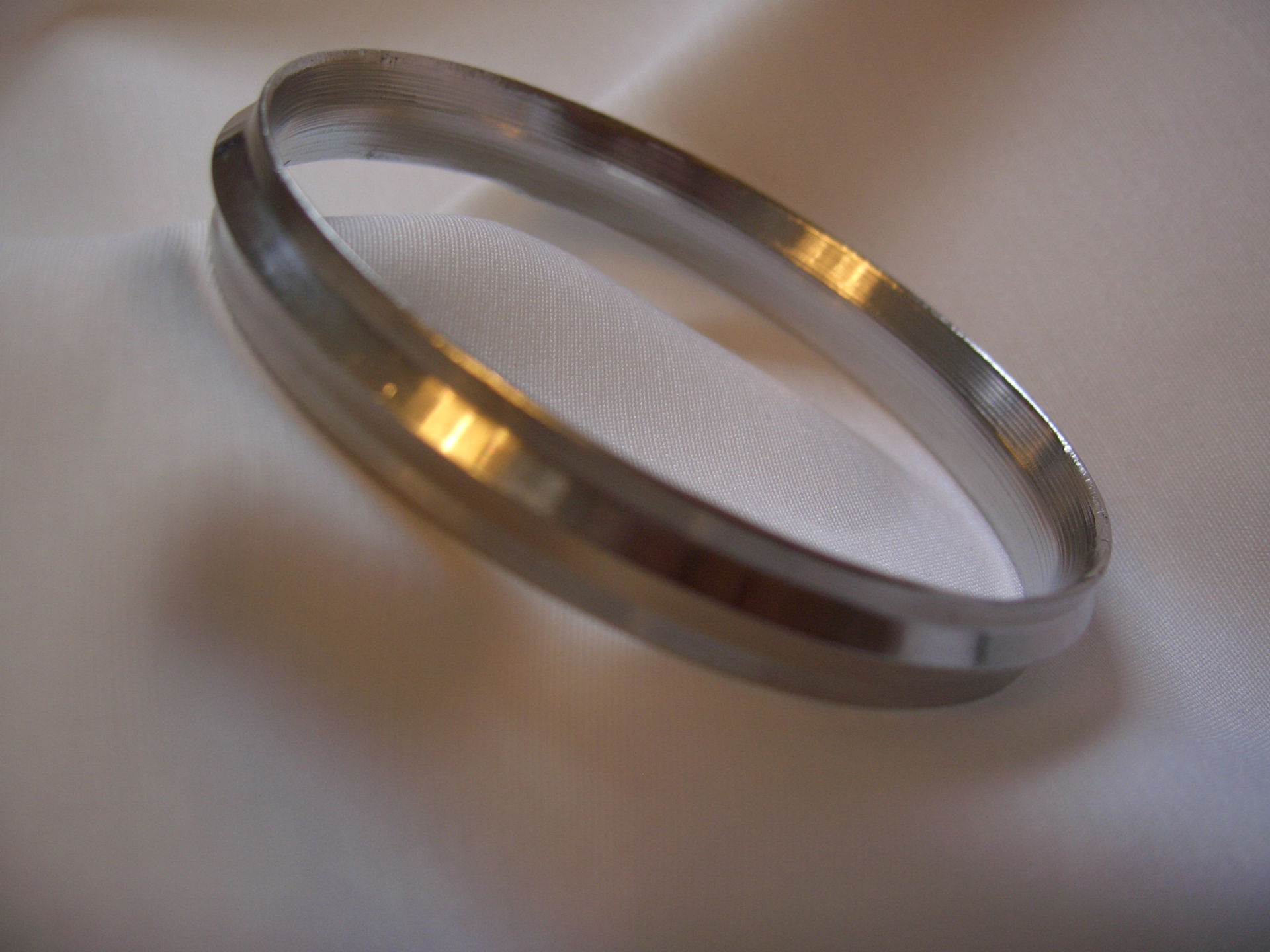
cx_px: 635
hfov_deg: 47.9
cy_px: 476
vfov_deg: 36.8
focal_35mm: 39
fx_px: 1431
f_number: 2.8
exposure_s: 1/50
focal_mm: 8
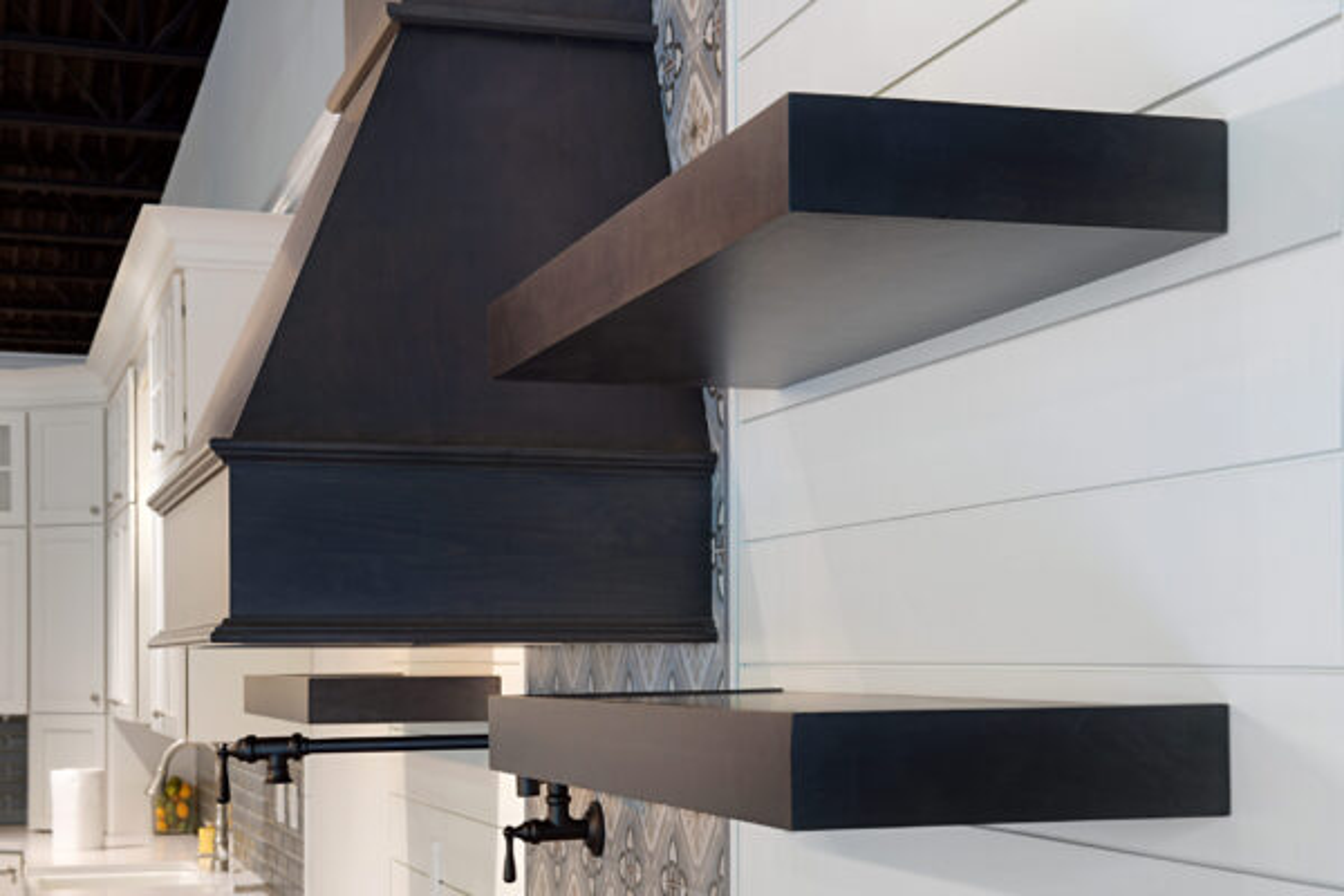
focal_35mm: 58
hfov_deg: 34.5
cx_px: 672
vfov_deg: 23.4
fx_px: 2165
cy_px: 448
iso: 160
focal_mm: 58
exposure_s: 1.6
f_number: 16
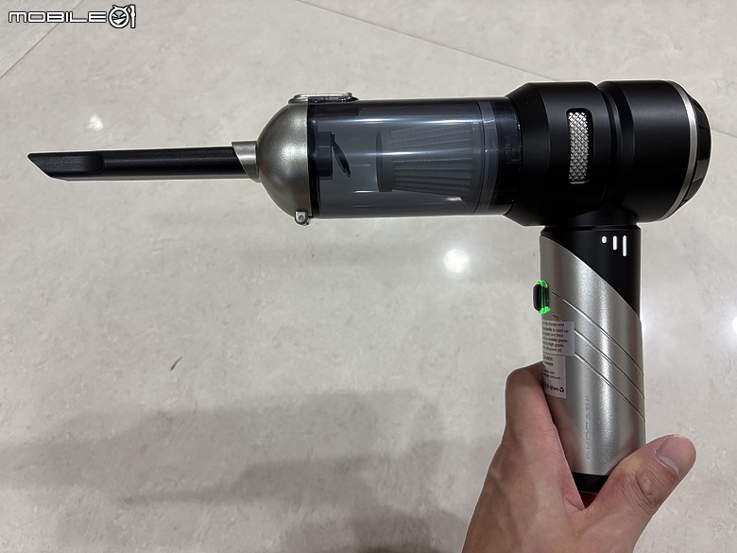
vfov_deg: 53.1
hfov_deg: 67.3
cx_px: 368
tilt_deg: -62.4
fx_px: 554
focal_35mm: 26
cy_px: 276
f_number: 1.6
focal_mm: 5.96
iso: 200
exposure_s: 1/60
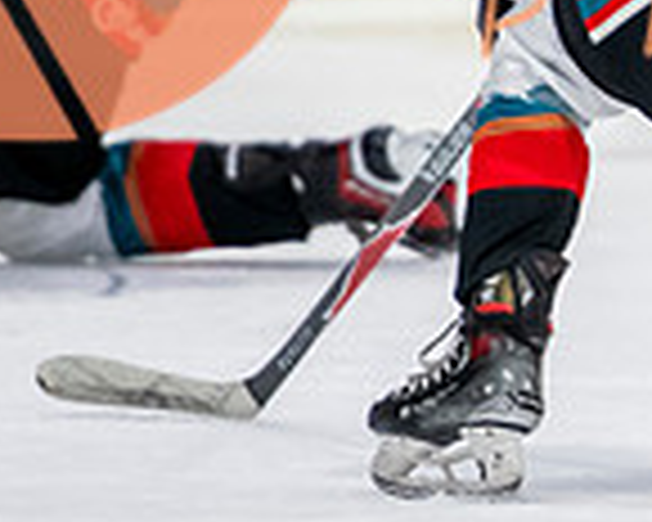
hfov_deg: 1.5
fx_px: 24989
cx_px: 1187
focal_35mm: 1295
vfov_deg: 1.2
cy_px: -60
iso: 1600
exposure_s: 1/800
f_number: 3.2
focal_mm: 200
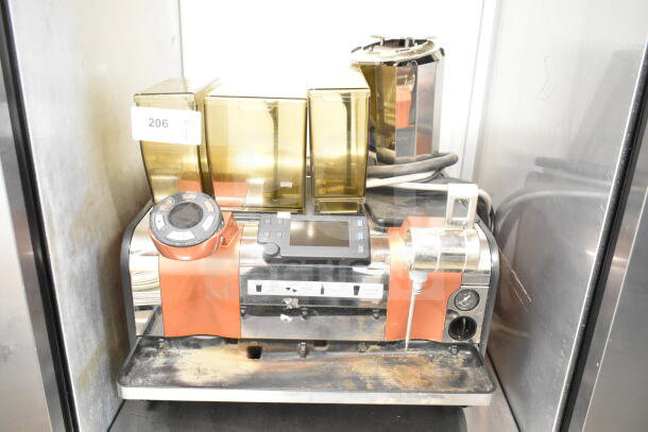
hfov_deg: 61.9
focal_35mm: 30
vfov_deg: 43.6
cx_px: 324
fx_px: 540
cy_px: 216
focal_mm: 20
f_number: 3.8
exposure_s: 1/30
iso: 3600
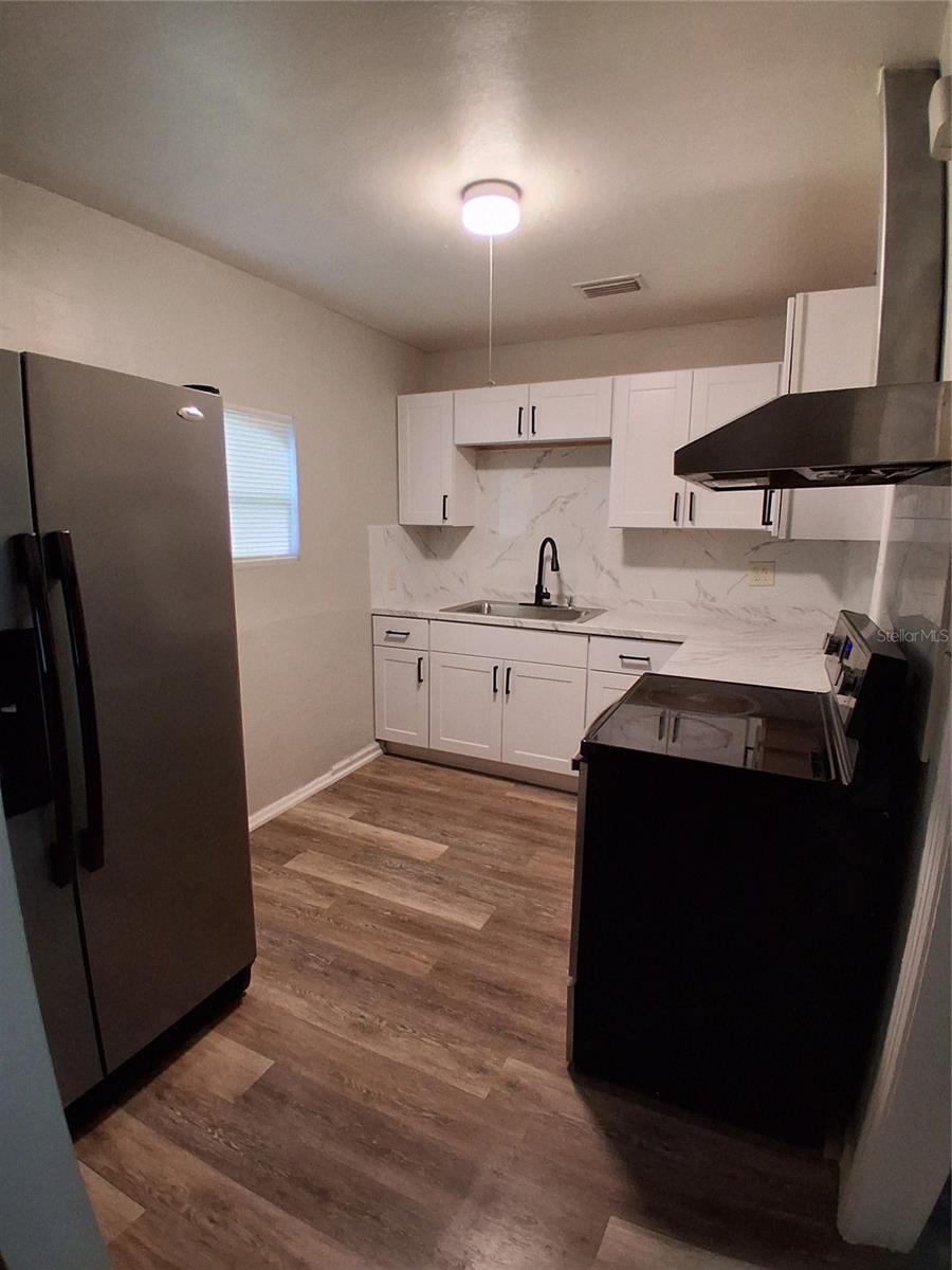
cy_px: 635
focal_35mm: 17
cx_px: 476
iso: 320
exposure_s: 1/40
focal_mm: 1.4
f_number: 2.2
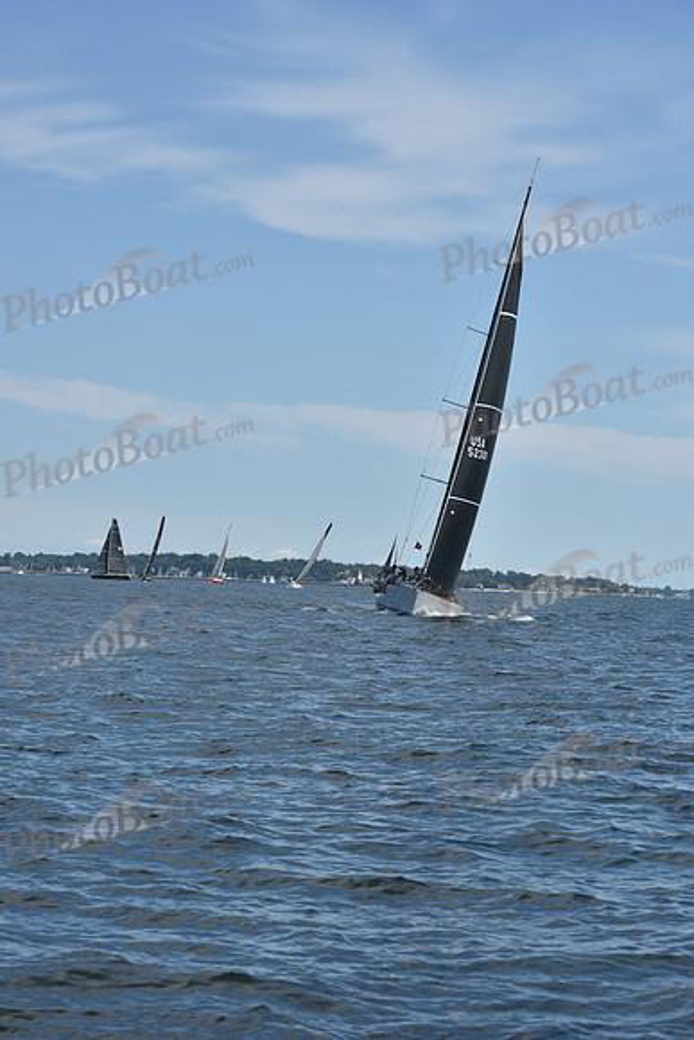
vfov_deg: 20.0
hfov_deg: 13.4
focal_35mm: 102
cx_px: 347
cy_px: 520
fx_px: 2948
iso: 320
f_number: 11
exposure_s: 1/1000
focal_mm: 102
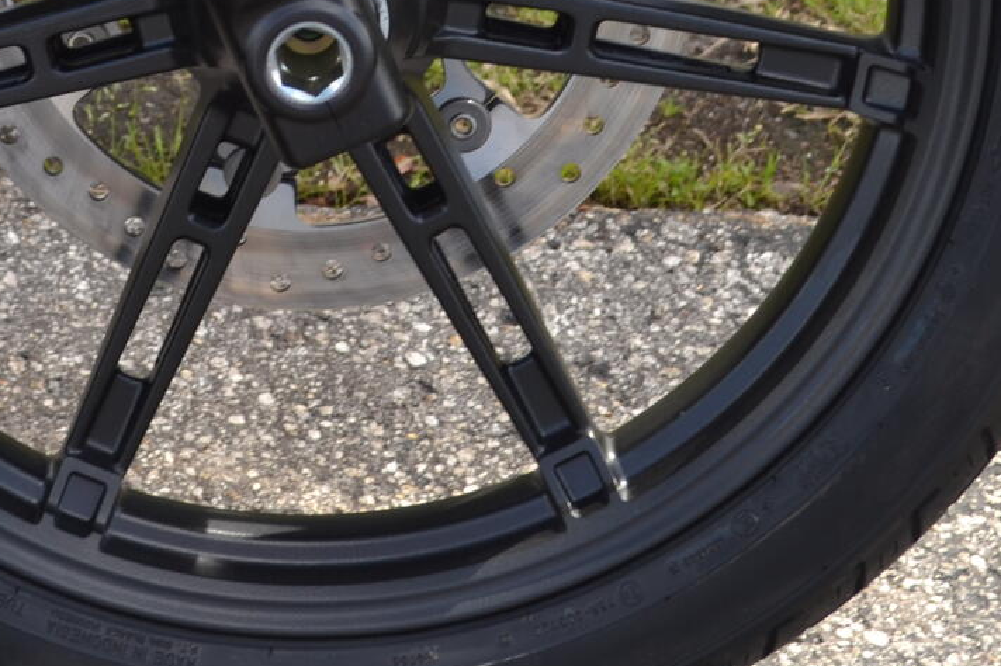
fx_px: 3279
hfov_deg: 17.3
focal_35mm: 118
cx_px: 281
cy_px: -152
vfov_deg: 11.4
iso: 100
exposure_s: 1/125
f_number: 5.6
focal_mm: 28
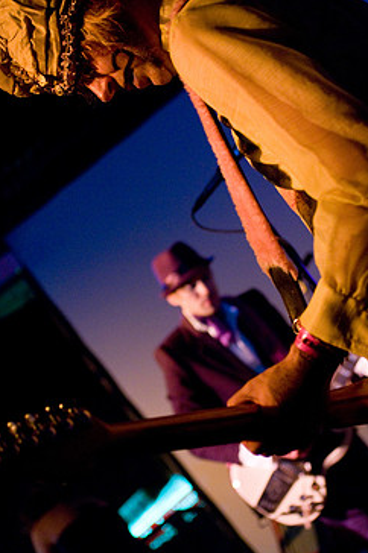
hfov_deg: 15.3
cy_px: 229
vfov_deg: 22.9
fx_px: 1367
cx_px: 186
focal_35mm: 89
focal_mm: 48
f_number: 2.8
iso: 1250
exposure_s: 1/40
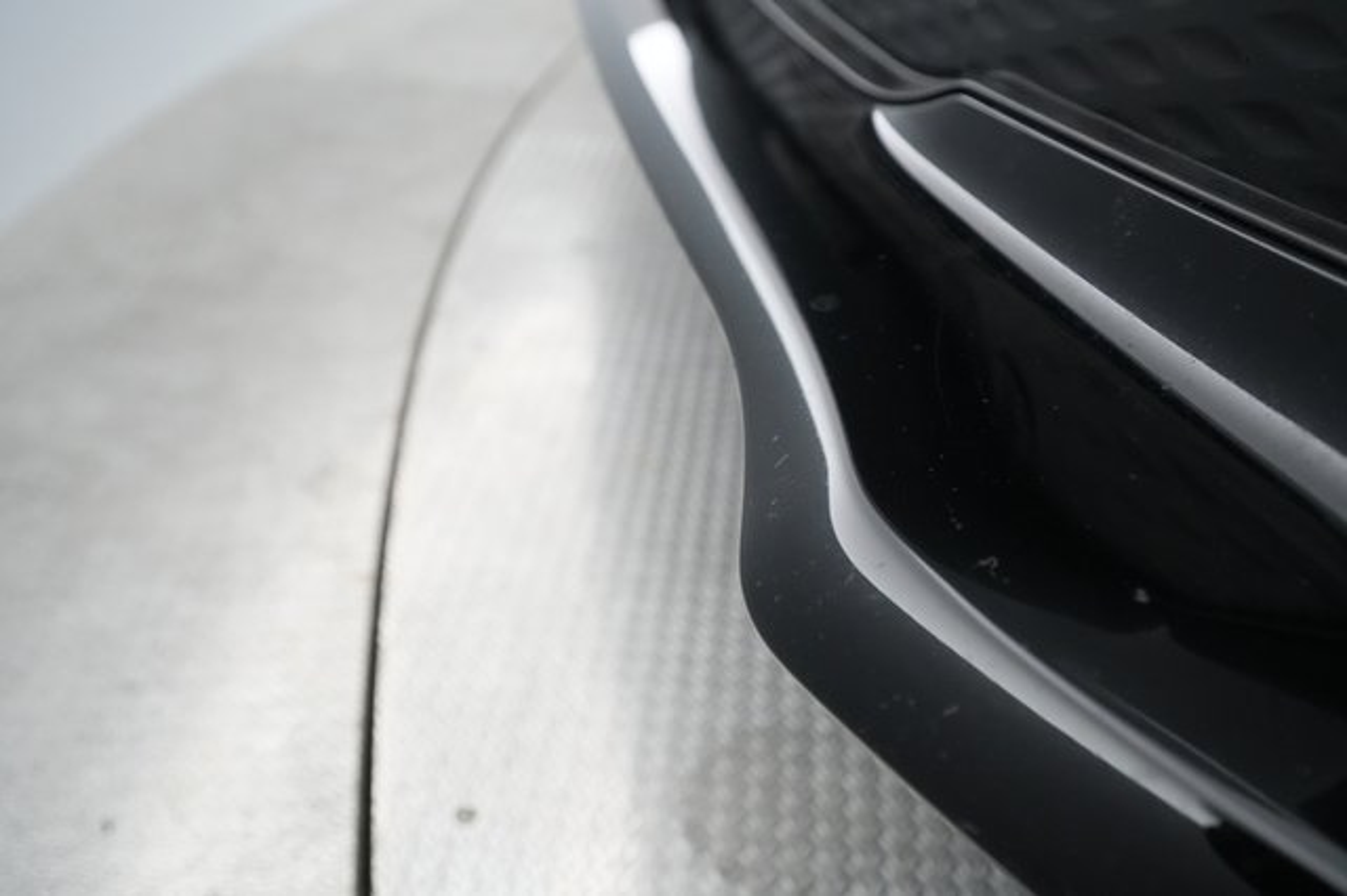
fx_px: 1047
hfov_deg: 65.5
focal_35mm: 28
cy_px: 448
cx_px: 674
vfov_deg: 46.4
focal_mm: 28
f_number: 4.5
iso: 6400
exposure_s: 1/100
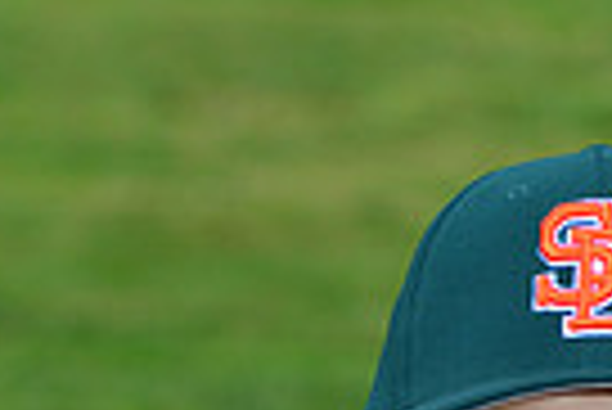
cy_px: 831
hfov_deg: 3.3
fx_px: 10500
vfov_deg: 2.2
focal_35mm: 617
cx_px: 482
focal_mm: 145
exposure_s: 1/200
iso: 200
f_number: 10
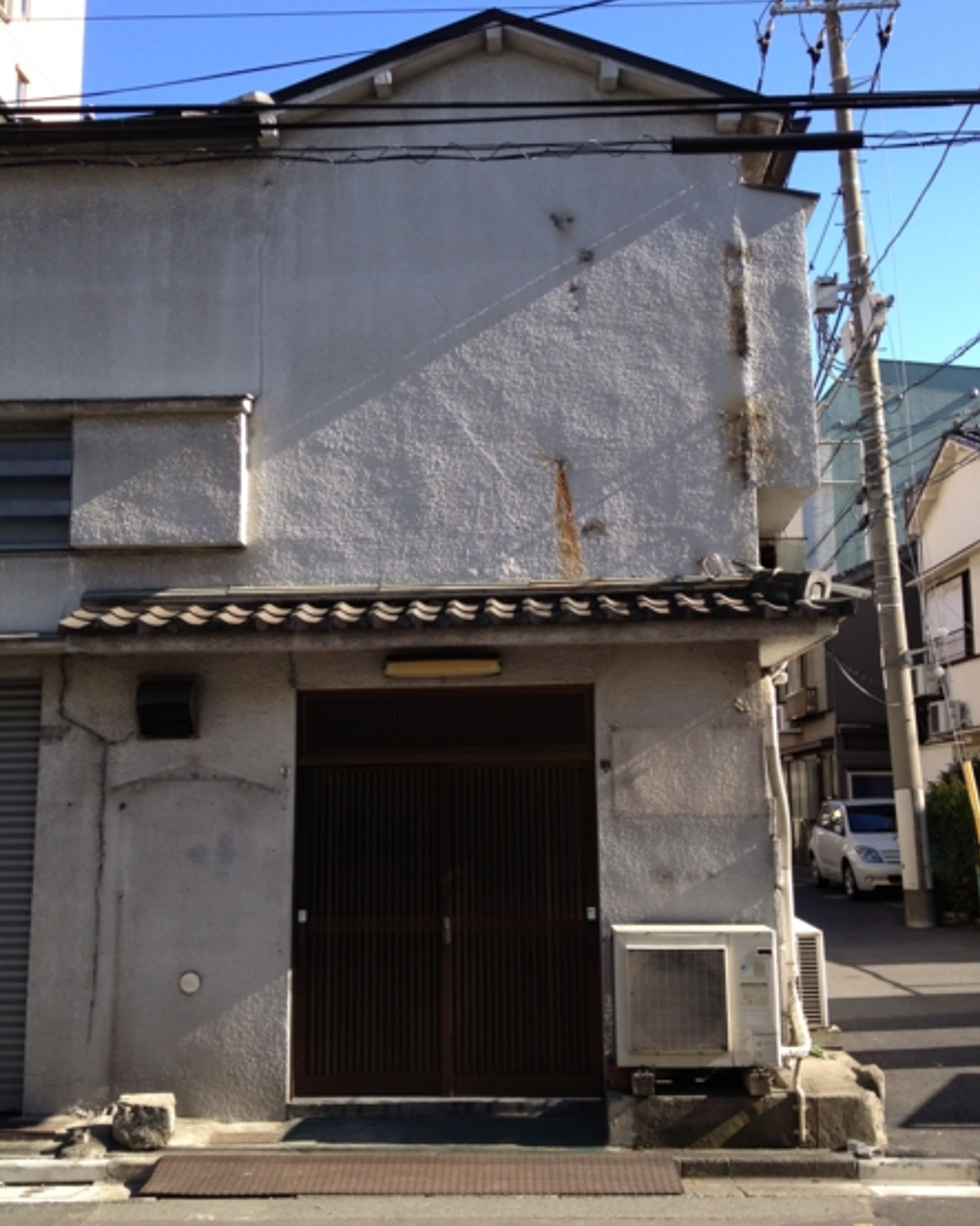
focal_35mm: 37
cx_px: 491
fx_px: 1342
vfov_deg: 49.1
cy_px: 611
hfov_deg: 40.1
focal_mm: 4.28
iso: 64
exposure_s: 1/531
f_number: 2.4
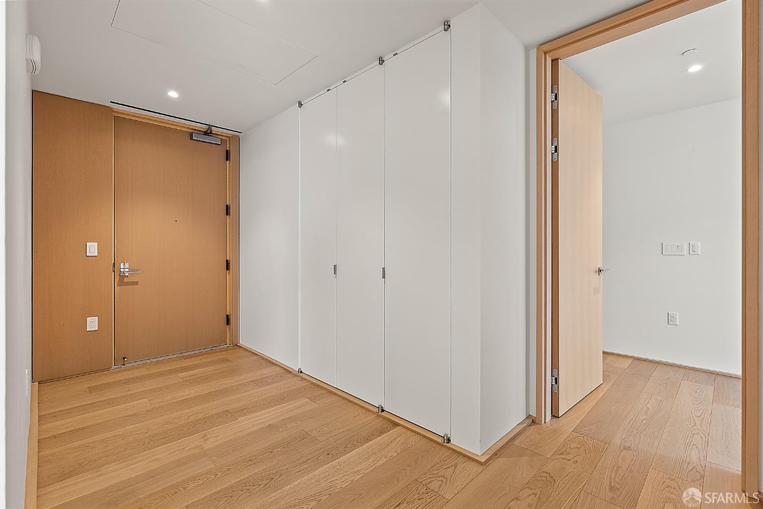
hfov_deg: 96.7
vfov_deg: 73.7
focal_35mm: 16
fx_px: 339
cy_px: 254
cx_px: 382
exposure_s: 1/2.5
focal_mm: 16
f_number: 8
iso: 400
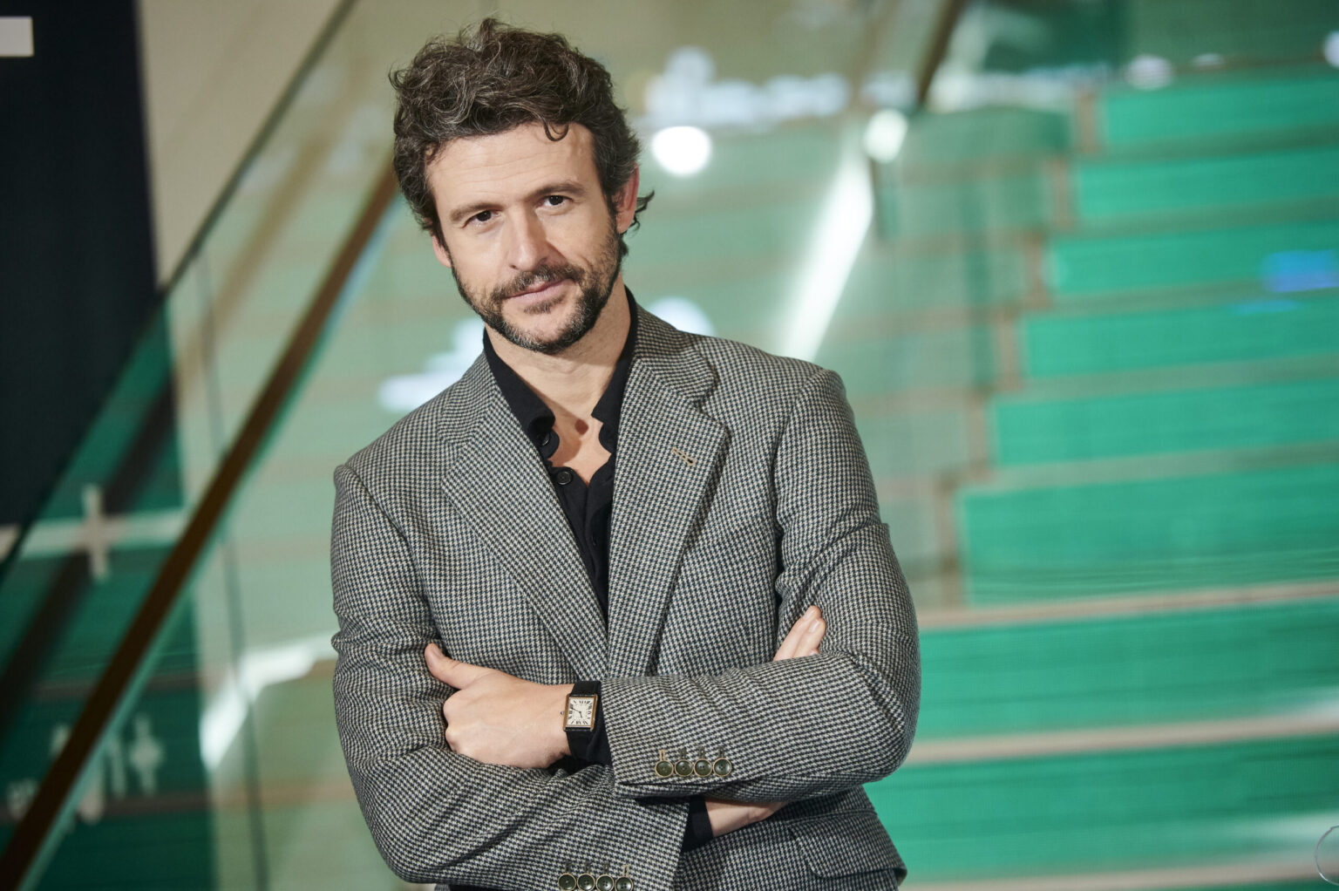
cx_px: 670
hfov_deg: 11.8
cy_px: 446
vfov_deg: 7.8
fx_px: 6505
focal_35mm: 175
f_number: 2.8
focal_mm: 175
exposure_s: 1/250
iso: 1600
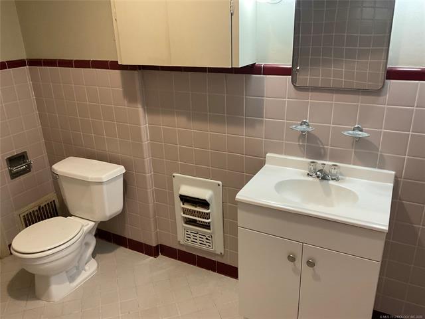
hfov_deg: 61.7
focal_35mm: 29
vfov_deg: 48.2
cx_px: 212
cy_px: 160
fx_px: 356
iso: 160
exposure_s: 1/60
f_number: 1.8
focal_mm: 3
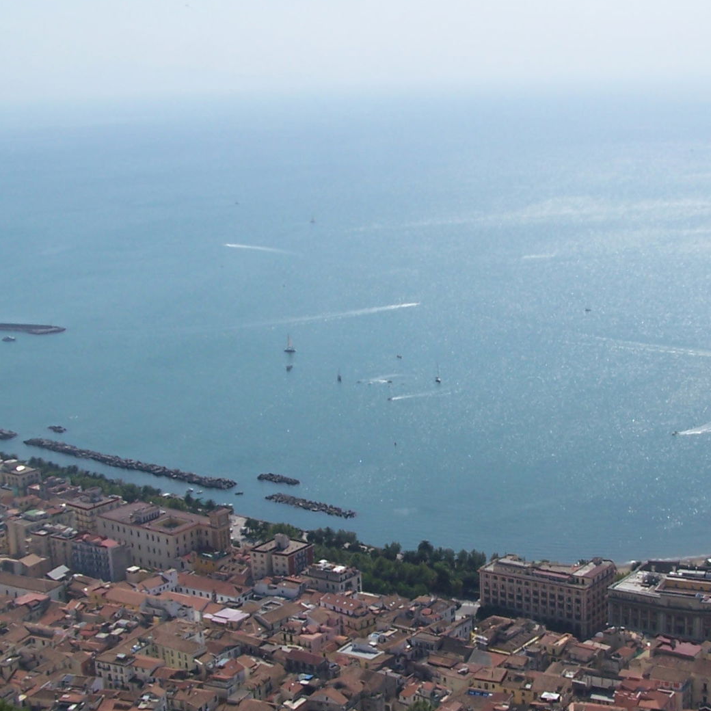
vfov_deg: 27.7
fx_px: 1441
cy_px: 412
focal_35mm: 62
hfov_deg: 27.6
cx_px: 448
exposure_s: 1/750
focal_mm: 6.3
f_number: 5.6
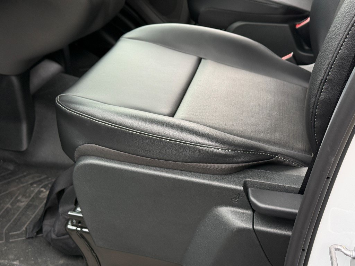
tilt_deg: -28.4
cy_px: 133
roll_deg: -0.2
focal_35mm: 48
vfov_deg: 30.3
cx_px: 178
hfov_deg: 39.7
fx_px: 492
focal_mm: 6.76
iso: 100
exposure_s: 1/72
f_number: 1.78
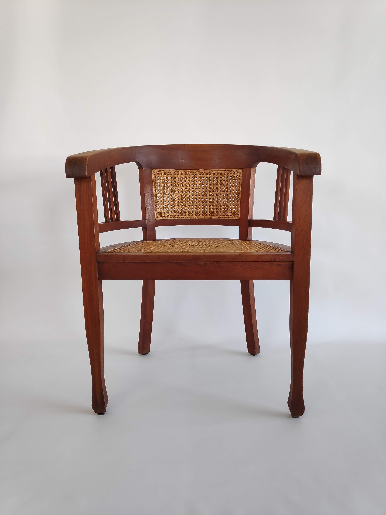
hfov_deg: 66.0
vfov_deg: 81.7
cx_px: 193
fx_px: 297
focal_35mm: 20
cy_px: 258
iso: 314
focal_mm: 3.94
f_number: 1.9
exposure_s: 1/100
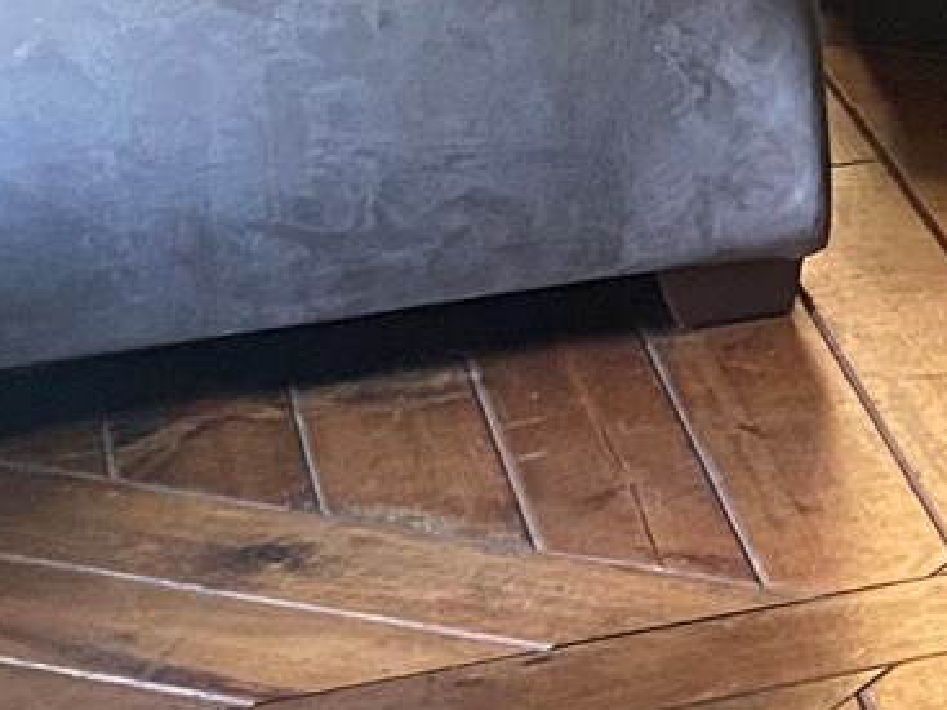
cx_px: 1724
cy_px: -3
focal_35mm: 145
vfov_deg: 10.1
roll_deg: +1.5
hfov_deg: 12.4
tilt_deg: -17.0
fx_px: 3966
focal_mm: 4.25
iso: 640
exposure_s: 1/40
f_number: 1.8
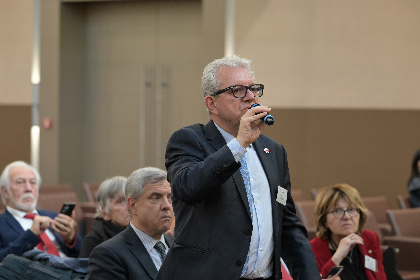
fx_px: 1808
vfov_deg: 8.9
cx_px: 210
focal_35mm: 155
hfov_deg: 13.2
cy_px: 140
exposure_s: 1/160
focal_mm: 155
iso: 2500
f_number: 4.8
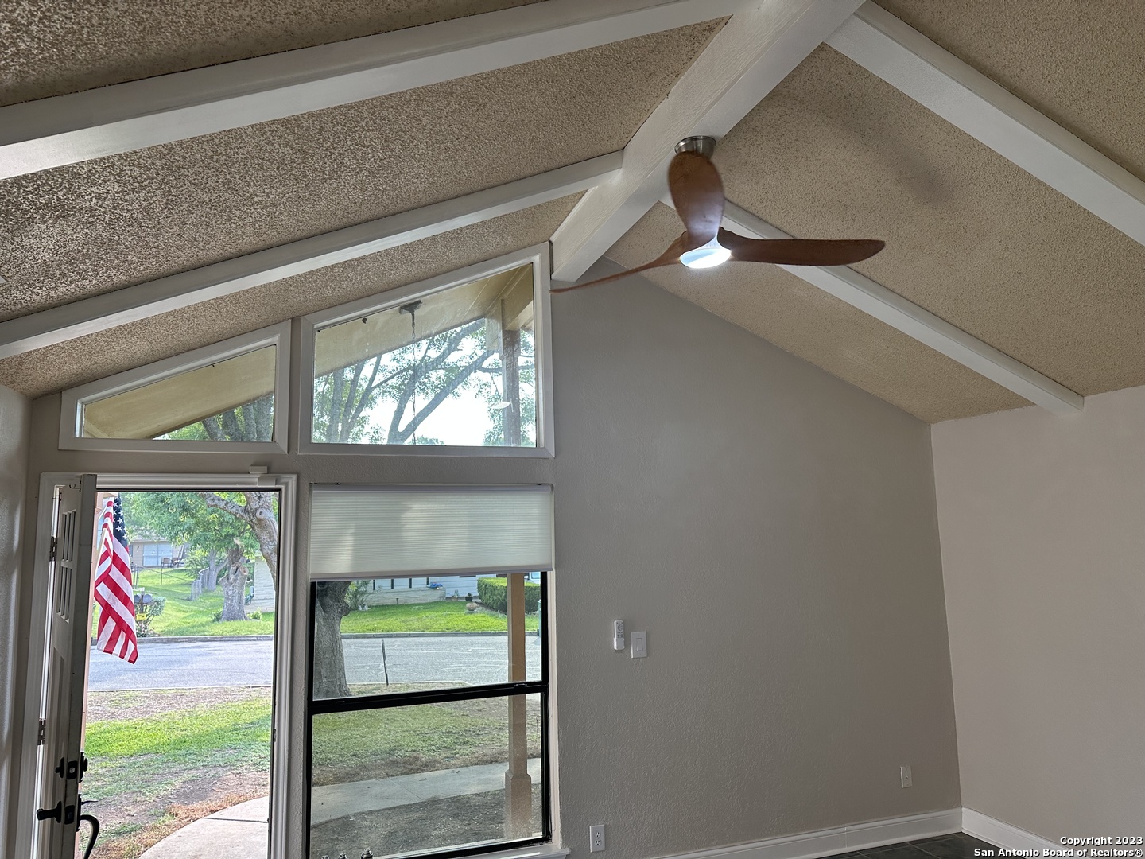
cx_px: 572
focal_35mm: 24
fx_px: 794
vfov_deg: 56.8
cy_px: 430
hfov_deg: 71.6
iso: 100
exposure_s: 1/147
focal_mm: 6.86
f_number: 1.78
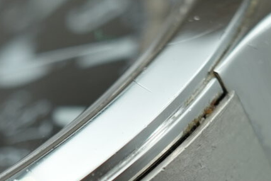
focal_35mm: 208
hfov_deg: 9.9
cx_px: 87
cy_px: 273
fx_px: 1565
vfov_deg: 6.5
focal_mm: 35
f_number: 5
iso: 400
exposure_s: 1/250
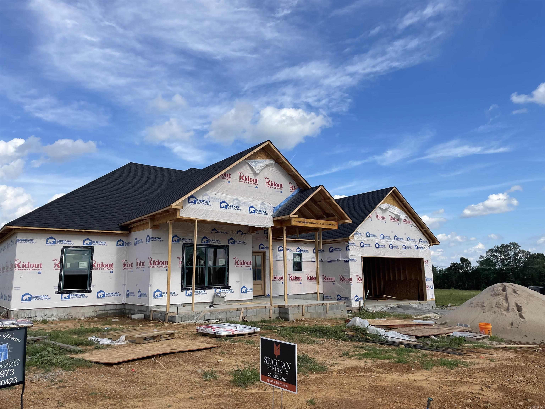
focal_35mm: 26
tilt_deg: +10.6
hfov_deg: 67.3
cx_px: 272
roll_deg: +1.1
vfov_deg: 53.1
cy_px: 204
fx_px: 409
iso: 32
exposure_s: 1/3401
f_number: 1.6
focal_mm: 4.2
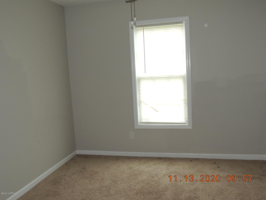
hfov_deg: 55.4
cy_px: 100
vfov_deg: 42.9
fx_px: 254
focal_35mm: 33
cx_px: 133
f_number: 3.2
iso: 400
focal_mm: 5.8
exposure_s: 1/50
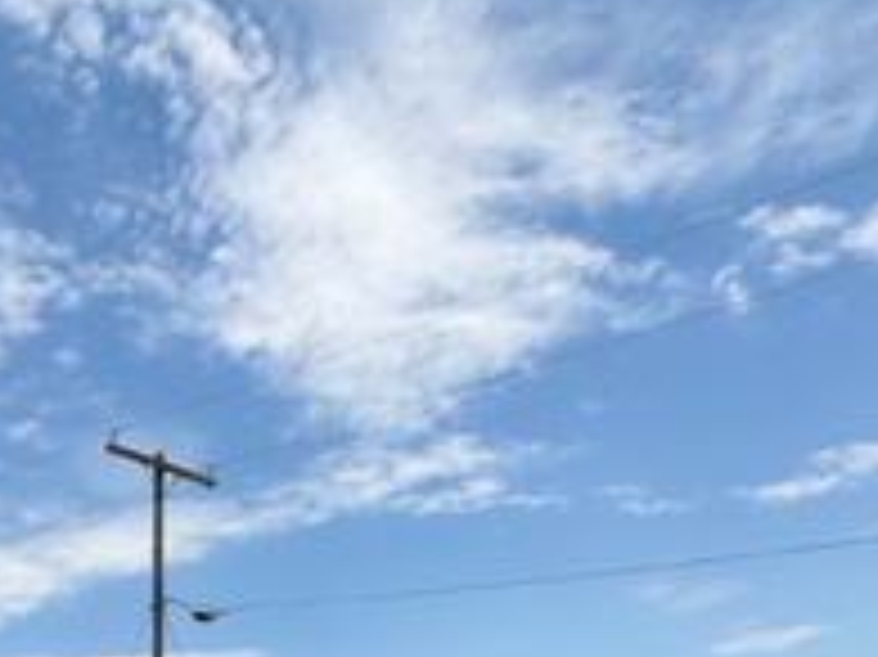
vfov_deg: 23.3
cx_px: 243
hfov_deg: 40.3
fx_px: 1166
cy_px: 1058
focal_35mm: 46
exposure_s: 1/1125
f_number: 2.2
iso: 20
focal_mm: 2.22
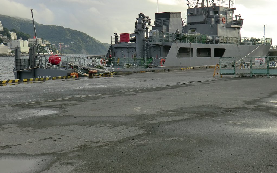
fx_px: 378
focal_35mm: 50
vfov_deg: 25.8
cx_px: 139
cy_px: 70
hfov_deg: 40.3
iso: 64
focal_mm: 8.4
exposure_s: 1/160
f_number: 4
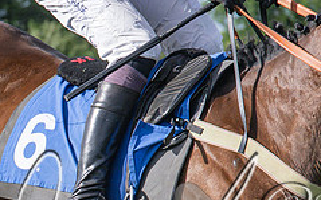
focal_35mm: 533
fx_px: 4660
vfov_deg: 2.5
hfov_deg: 3.9
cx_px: 73
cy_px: 229
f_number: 4.5
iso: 200
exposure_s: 1/1600
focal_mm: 70
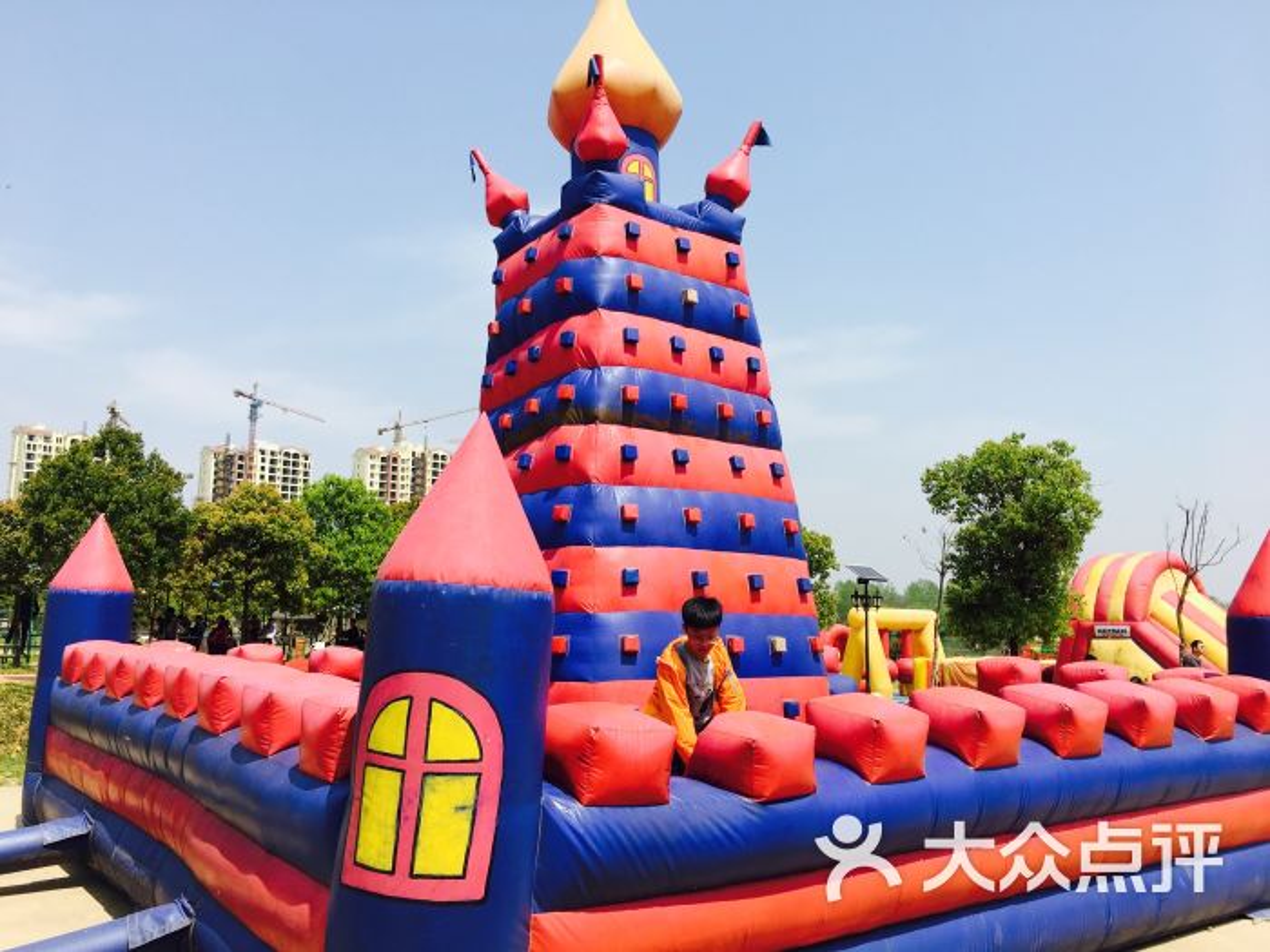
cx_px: 635
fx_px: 1064
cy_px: 476
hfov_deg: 61.7
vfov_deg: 48.2
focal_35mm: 29
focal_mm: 4.15
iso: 25
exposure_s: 1/1399
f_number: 2.2
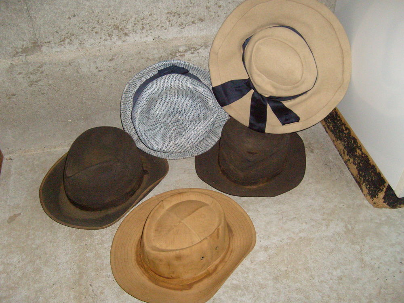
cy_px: 152
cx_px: 202
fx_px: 408
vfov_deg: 40.7
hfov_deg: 52.6
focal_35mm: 35
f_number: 2.8
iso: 400
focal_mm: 5.8
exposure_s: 1/45
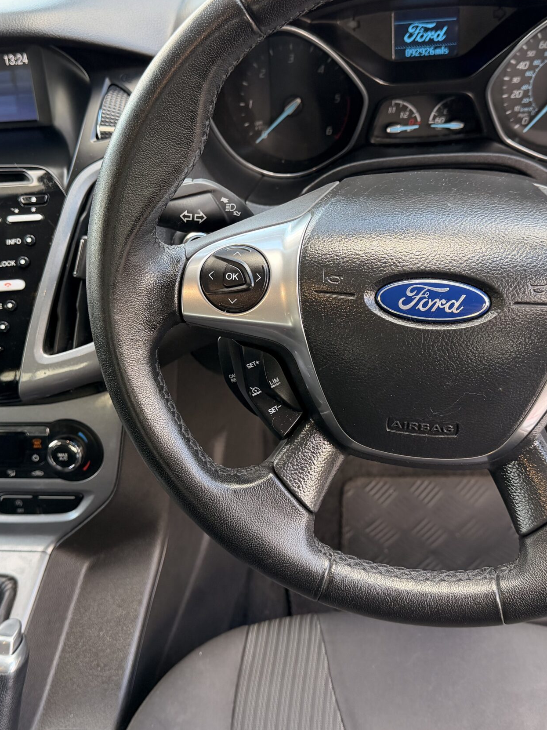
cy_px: 340
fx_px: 780
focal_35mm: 37
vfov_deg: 50.1
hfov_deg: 38.6
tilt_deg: -40.2
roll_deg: +6.6
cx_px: 262
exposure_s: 1/129
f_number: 1.78
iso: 200
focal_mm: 6.76
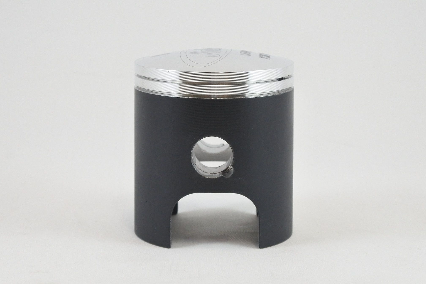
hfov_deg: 35.6
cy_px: 142
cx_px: 213
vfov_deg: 24.2
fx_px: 663
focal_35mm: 56
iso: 500
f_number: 4.8
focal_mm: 21
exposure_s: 1/125
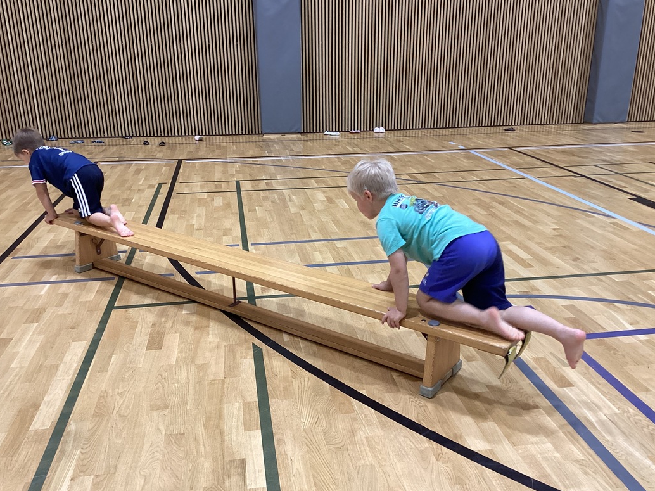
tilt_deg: -20.8
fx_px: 605
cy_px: 250
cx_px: 320
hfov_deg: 56.8
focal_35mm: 32
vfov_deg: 44.1
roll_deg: -0.6
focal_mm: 3.3
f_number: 2.4
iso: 100
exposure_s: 1/50
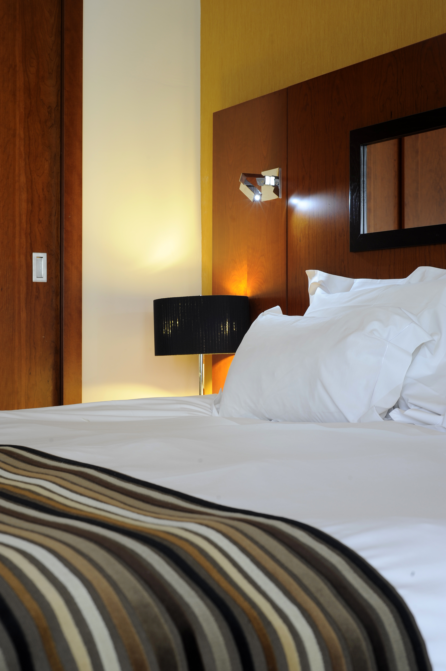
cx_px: 223
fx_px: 930
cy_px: 336
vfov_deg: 39.6
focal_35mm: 50
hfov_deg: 27.0
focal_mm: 50
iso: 200
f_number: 11
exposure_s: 1
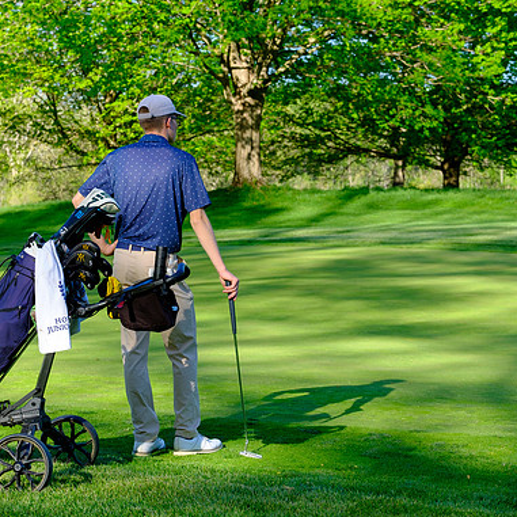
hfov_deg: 17.8
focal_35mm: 97
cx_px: 144
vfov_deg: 17.9
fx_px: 1639
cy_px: 260
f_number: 5.6
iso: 250
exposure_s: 1/220
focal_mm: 50
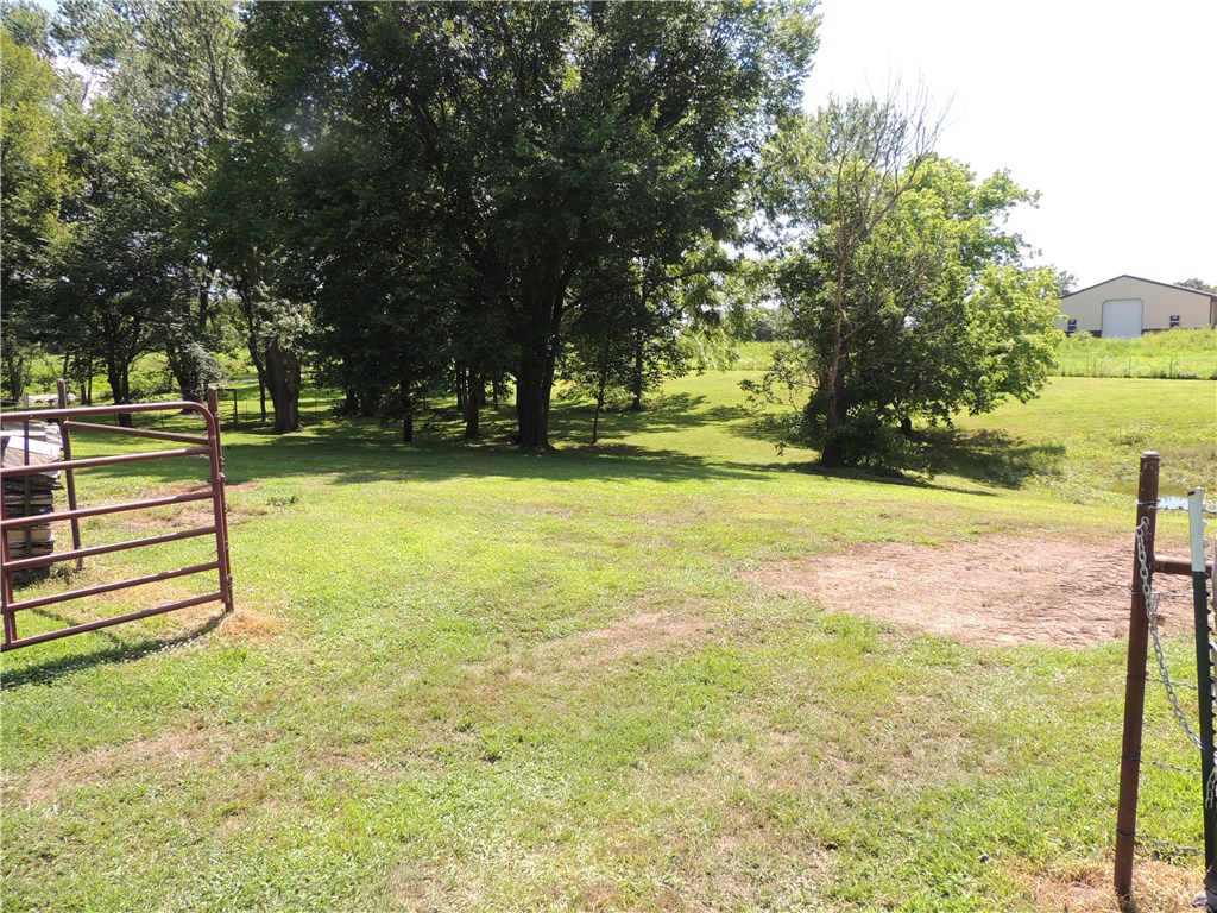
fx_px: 844
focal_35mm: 24
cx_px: 608
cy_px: 456
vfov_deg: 56.8
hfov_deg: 71.6
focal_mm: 4.3
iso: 100
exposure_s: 1/500
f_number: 3
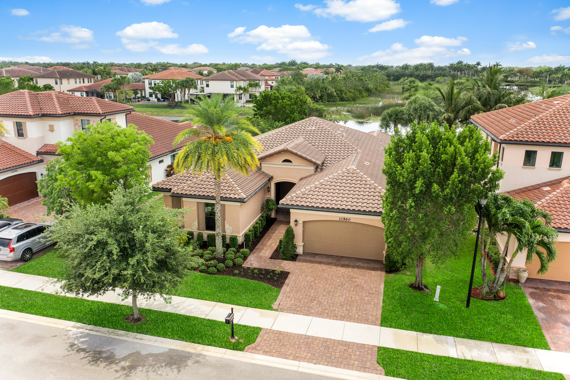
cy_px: 190
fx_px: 443
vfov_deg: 46.4
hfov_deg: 65.5
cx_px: 285
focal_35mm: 28
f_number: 3.5
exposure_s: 1/400
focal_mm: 10.26
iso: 200
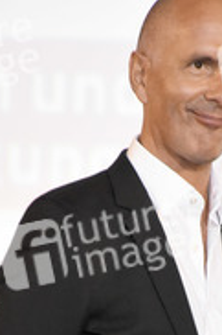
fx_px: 4272
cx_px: 145
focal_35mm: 461
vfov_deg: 4.5
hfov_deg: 3.0
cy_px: 339
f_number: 6.3
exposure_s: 1/60
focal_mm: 140
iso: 3200
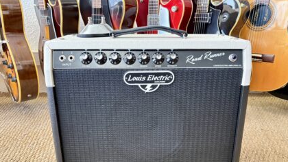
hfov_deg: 66.1
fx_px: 221
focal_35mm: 29
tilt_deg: -21.5
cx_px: 145
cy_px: 104
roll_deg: +0.5
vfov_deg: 39.8
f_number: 1.6
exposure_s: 1/51
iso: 500
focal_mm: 5.96
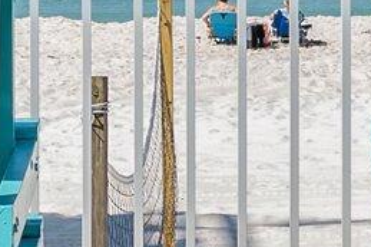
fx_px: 2933
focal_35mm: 285
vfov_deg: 4.7
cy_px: -266
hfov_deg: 7.2
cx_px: 206
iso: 50
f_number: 9
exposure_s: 1/100
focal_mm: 24
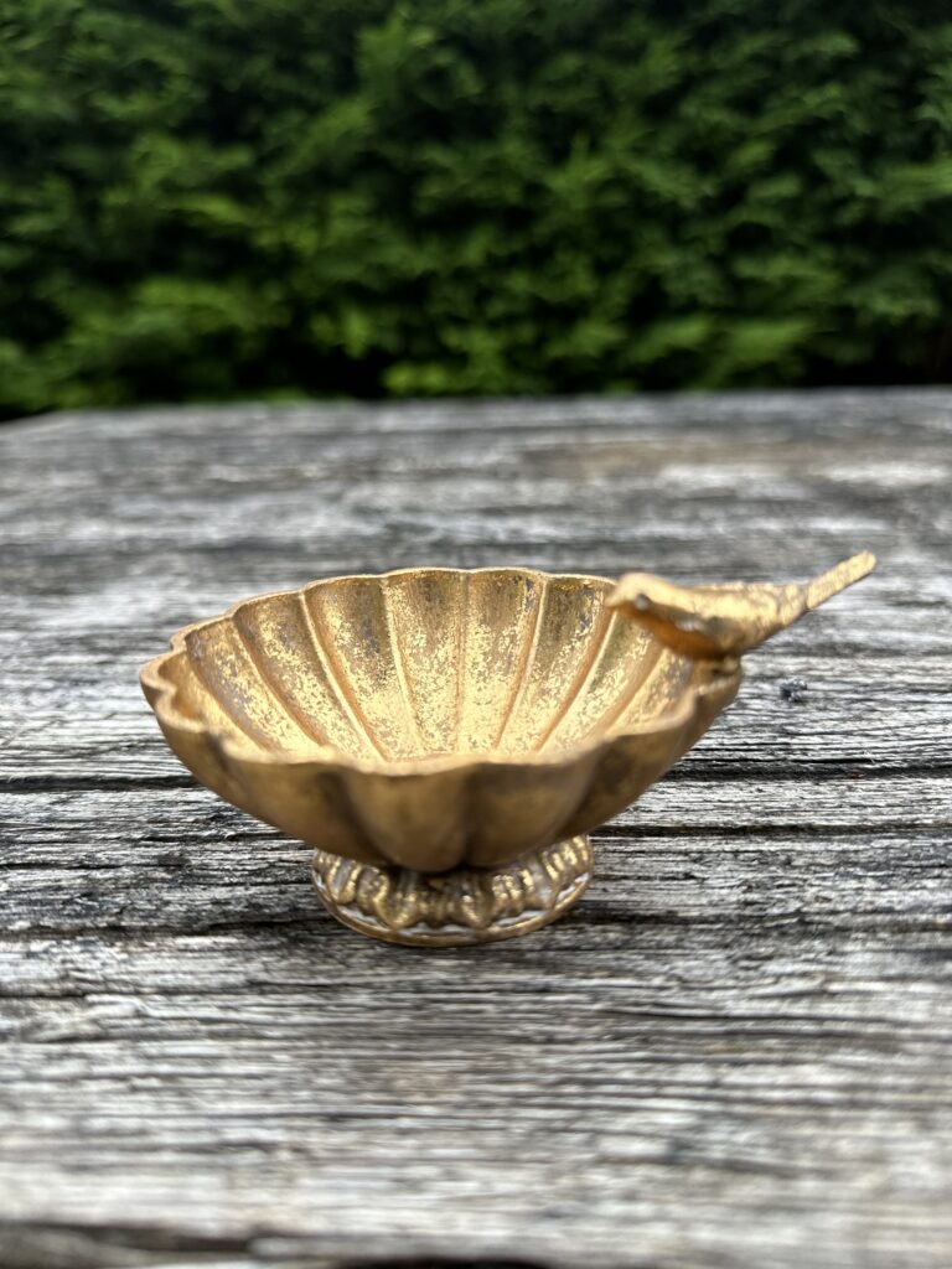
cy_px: 634
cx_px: 476
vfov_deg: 71.6
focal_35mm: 24
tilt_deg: -20.0
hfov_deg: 56.8
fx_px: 880
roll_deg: +1.5
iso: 80
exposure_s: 1/1144
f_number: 1.78
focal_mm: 6.86
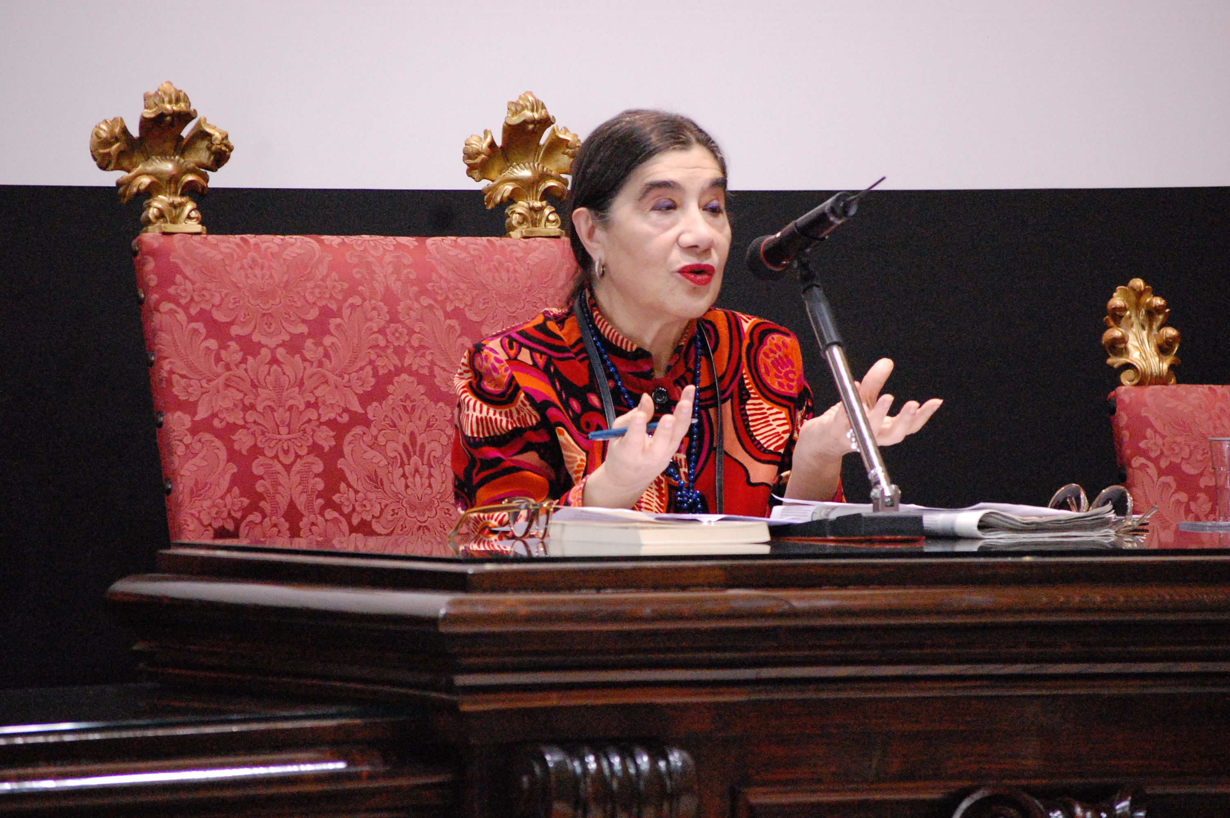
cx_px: 615
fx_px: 6913
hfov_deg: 10.2
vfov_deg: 6.8
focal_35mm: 202
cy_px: 409
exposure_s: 1/30
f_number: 5
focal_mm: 135
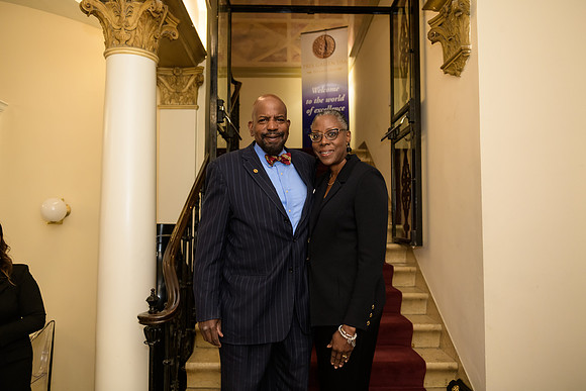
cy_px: 196
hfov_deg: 65.5
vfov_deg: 46.4
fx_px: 456
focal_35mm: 28
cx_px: 293
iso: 1000
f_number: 3.2
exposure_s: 1/125
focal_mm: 28
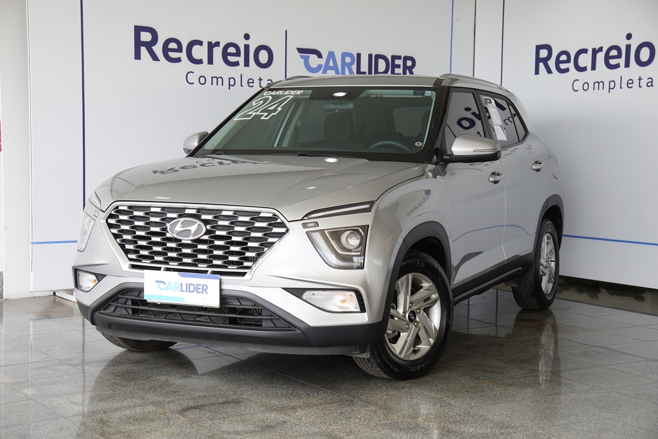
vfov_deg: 22.1
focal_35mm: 62
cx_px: 329
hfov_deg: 32.6
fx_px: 1124
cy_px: 220
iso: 100
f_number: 4.5
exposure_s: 1/80
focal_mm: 41
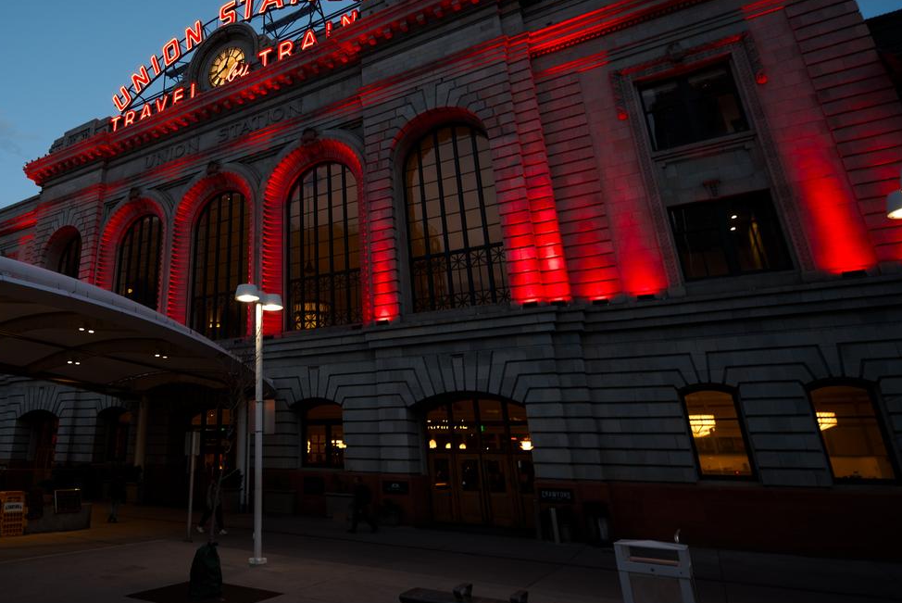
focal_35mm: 23
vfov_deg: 54.7
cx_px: 259
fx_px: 577
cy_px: 238
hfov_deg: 72.3
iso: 100
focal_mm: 14
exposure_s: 1/15
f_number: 2.8
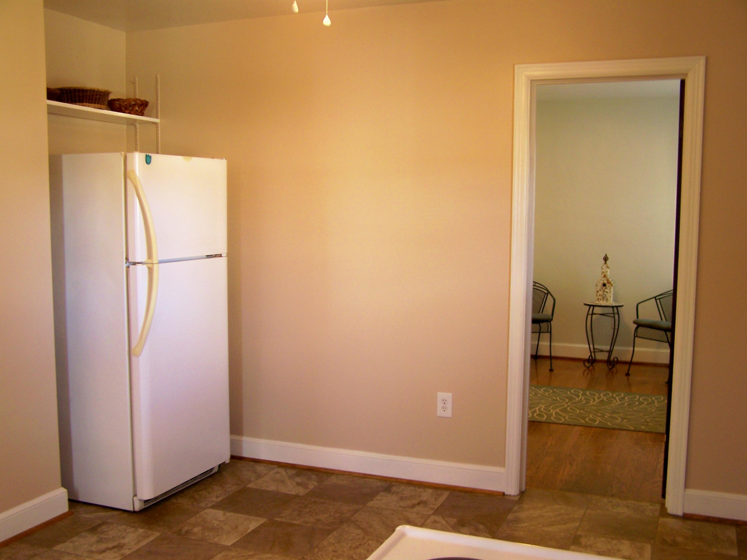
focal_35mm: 38
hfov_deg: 49.0
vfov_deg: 37.7
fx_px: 820
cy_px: 280
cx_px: 374
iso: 64
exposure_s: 1/8
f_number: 2.8
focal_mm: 6.3
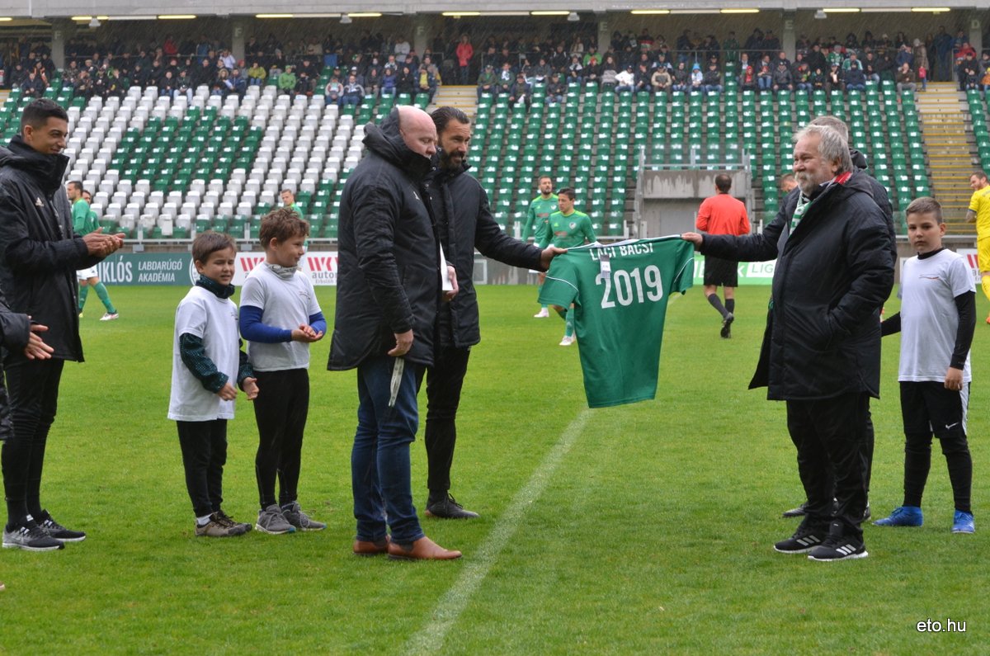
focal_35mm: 105
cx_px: 495
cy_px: 328
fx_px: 2882
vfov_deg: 13.0
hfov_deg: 19.5
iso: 500
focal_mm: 70
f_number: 7.1
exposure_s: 1/125
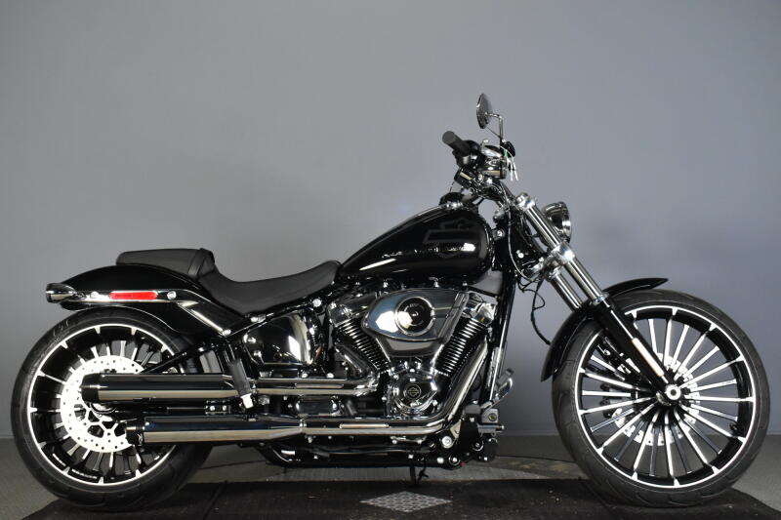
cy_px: 260
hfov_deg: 42.3
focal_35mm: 46
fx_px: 1009
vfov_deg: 28.9
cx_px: 390
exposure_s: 1/125
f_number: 7.1
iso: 3200
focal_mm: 31
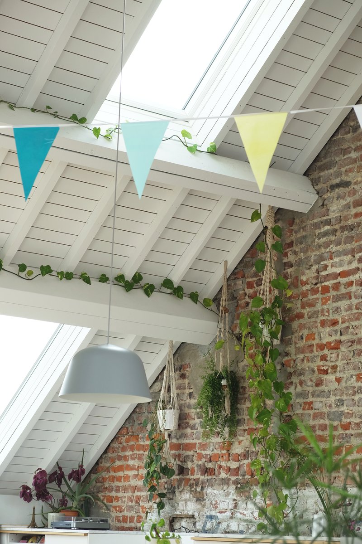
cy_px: 272
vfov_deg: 27.7
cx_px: 181
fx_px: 1101
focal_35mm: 73
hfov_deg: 18.7
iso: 200
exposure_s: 1/120
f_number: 4
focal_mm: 48.4
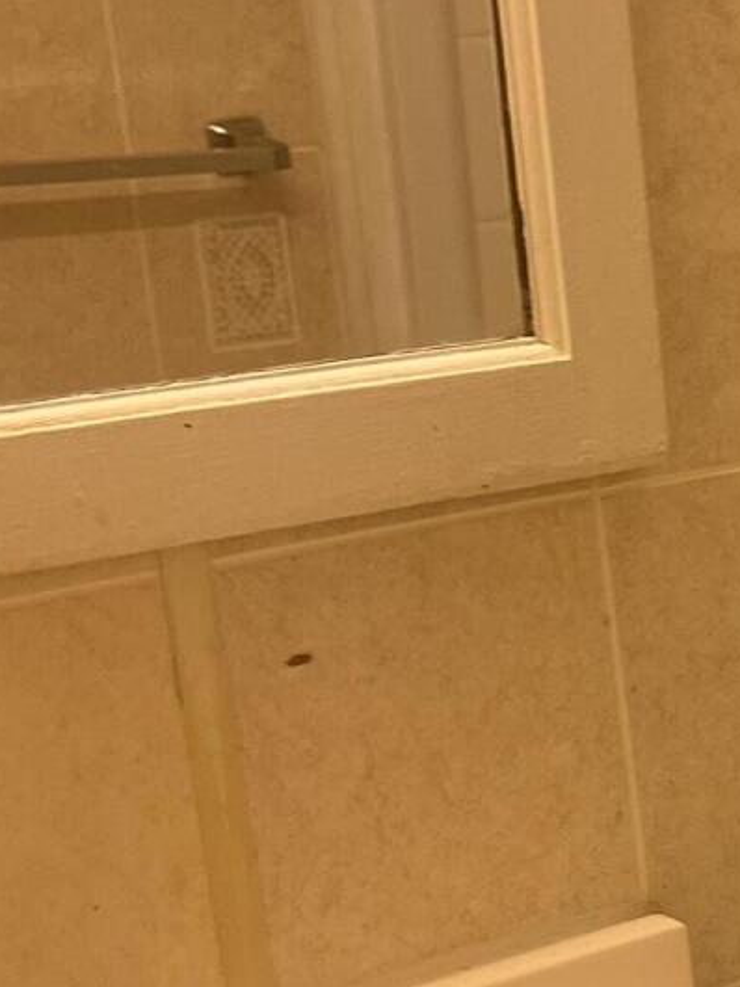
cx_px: 1326
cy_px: 888
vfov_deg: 19.7
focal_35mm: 98
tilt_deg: -17.7
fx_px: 2794
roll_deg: +2.0
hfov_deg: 13.5
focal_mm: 5.7
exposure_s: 1/60
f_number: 1.5
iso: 64
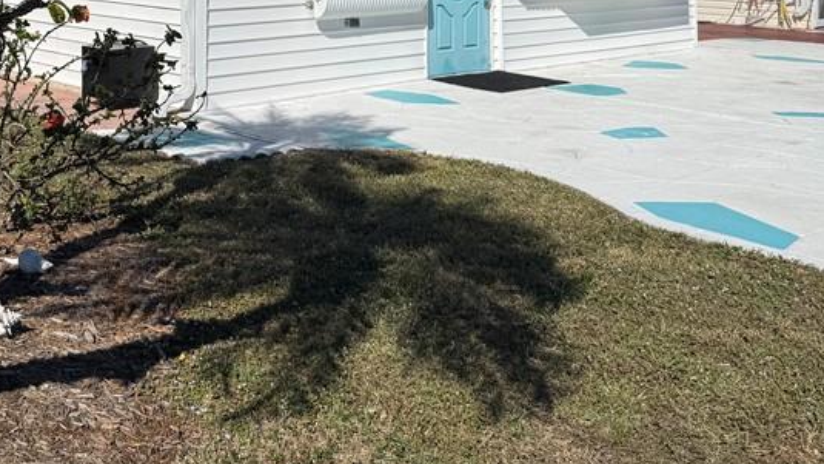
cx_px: 140
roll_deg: -0.3
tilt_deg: +0.2
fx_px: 1093
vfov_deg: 22.2
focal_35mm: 50
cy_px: -88
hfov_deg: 39.4
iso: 80
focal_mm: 6.76
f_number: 1.78
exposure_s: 1/11905
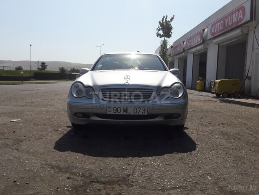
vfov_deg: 49.7
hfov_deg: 63.4
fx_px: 209
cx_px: 130
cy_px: 98
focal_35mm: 28
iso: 40
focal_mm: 3.7
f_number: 1.9
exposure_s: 1/2747
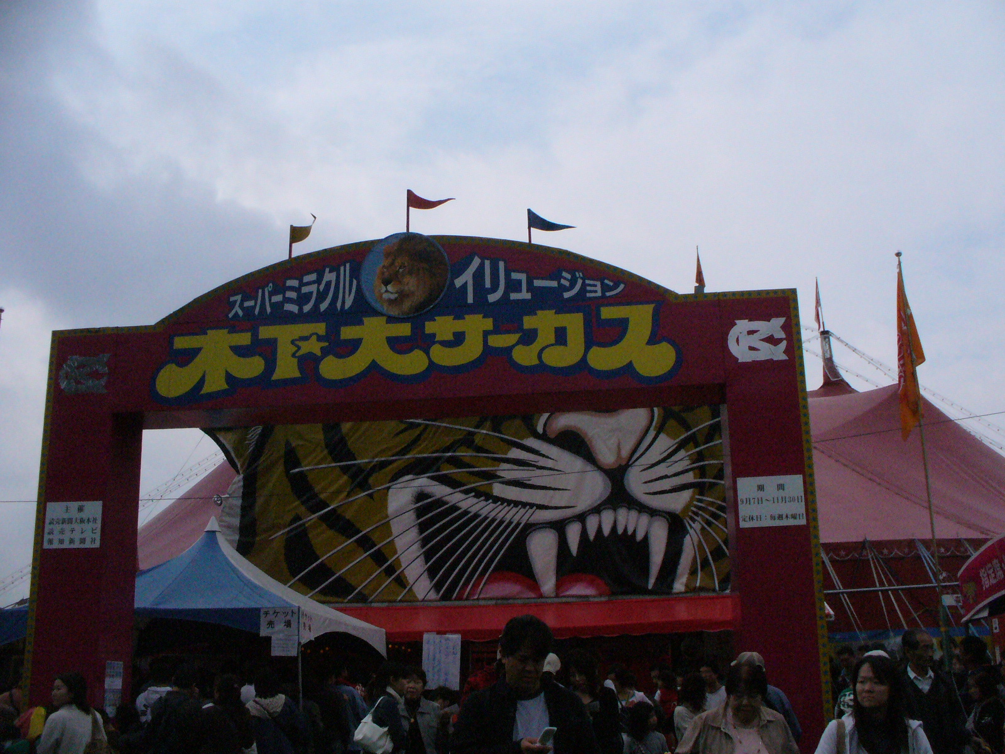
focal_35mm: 37
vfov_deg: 38.7
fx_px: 1074
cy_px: 377
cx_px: 502
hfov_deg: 50.1
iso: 400
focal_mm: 6.1
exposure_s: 1/2000
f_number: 5.6
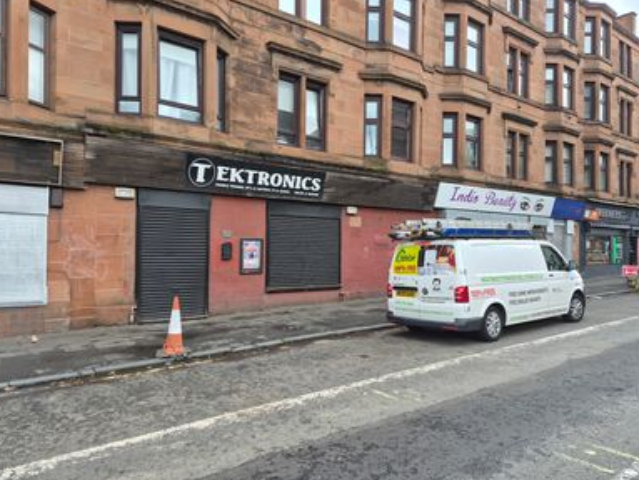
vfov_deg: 56.9
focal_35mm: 24
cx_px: 310
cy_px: 235
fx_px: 443
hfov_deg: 71.5
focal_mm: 5.4
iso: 64
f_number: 1.8
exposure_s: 1/180
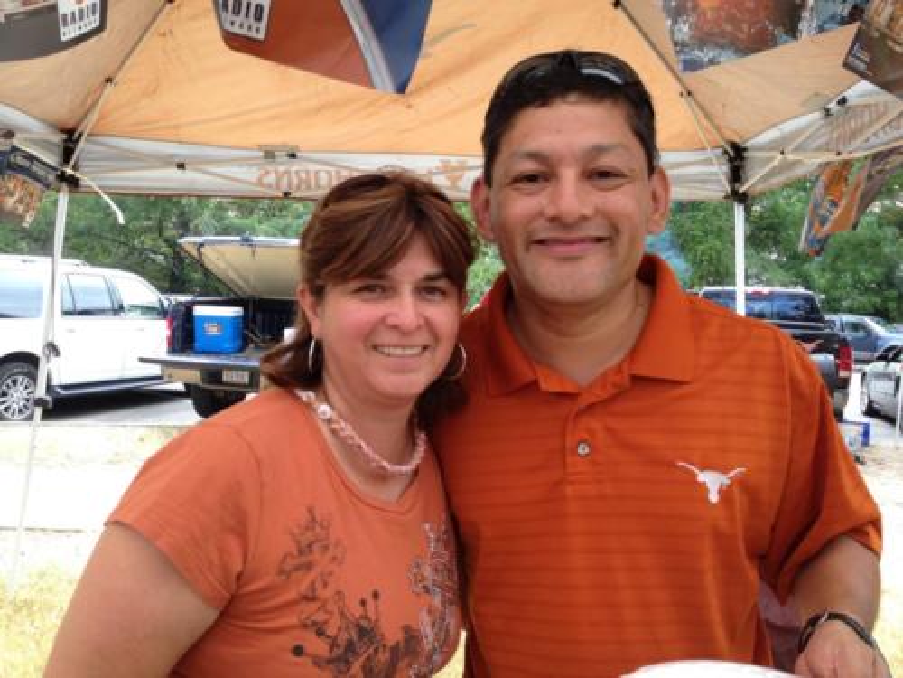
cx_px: 452
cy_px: 339
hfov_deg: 52.6
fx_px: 913
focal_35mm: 35
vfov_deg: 40.7
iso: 64
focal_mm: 4.28
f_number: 2.4
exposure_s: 1/120
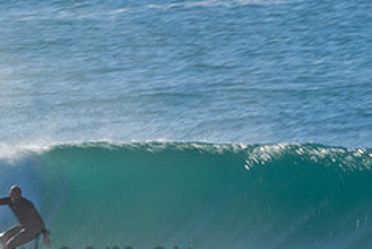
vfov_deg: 0.7
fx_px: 19047
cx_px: 27
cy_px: 240
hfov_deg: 1.1
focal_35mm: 1841
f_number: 32
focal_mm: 500
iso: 100
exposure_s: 1/25
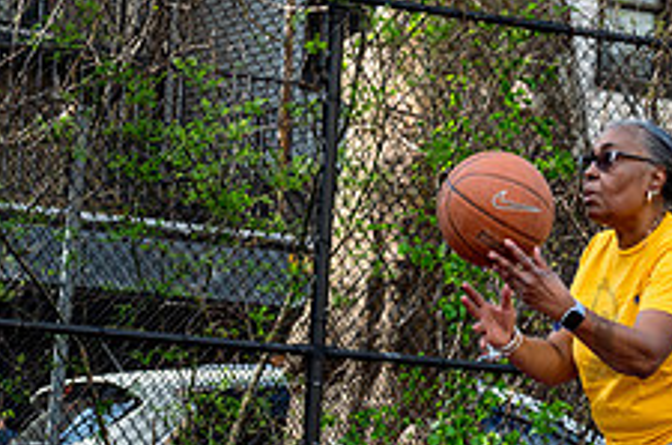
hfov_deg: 11.0
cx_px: 600
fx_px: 3465
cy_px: 329
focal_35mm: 186
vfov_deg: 7.3
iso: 200
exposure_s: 1/500
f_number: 4.5
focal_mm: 72
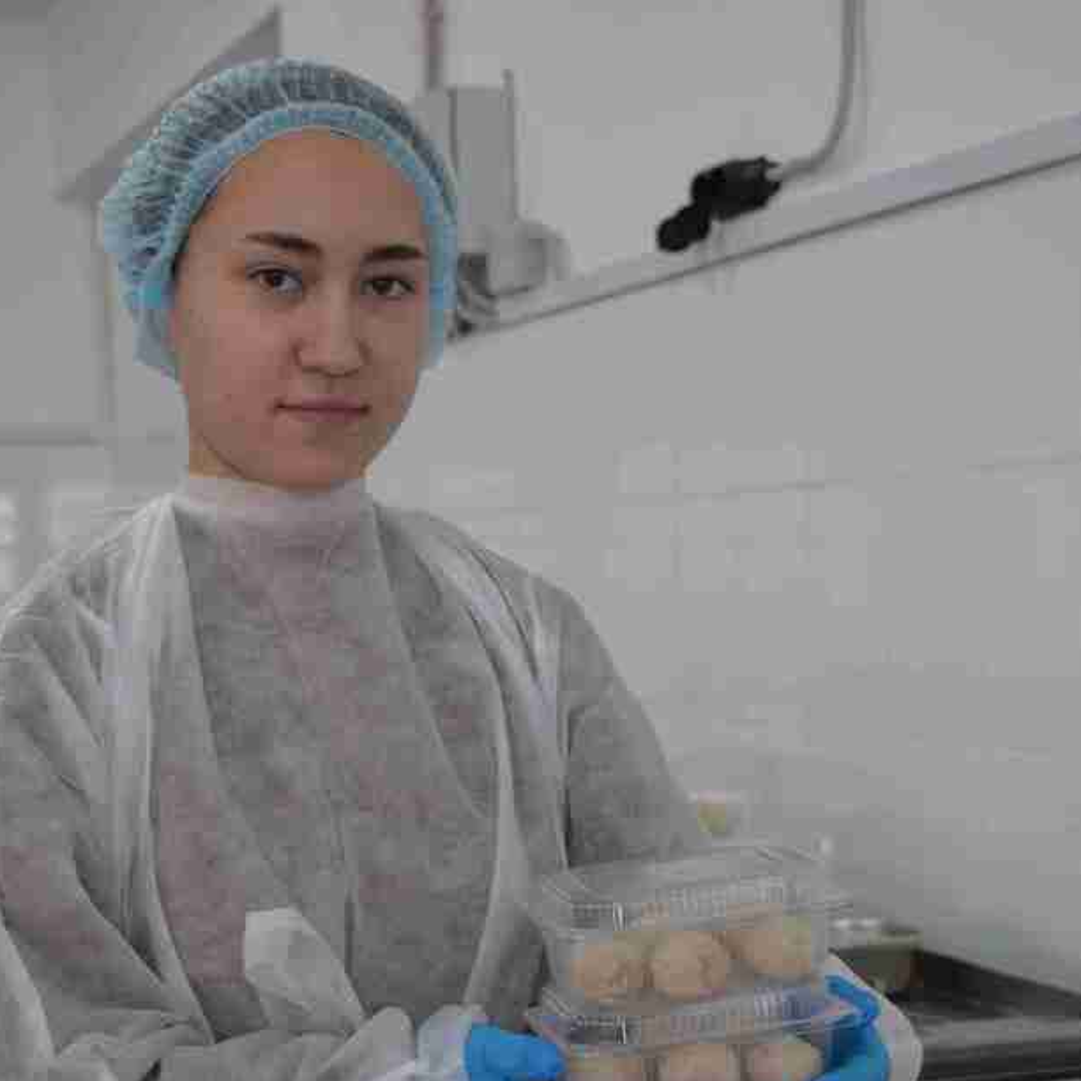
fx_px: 2544
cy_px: 733
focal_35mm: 72
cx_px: 500
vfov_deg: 23.9
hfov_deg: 24.0
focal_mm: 24
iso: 200
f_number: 4
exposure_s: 1/100
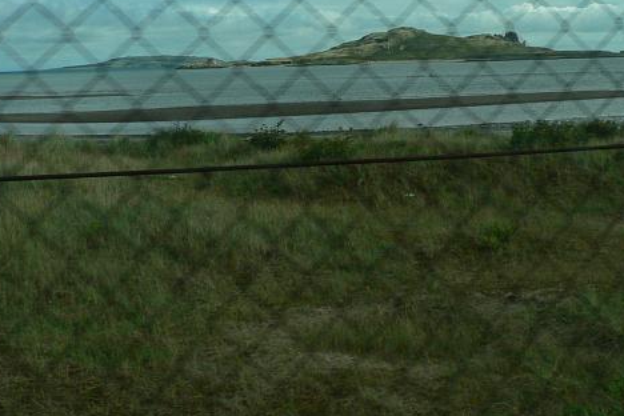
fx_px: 1109
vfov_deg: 20.9
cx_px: 471
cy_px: 52
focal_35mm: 64
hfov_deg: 30.9
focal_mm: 6
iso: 80
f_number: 5.6
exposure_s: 1/500
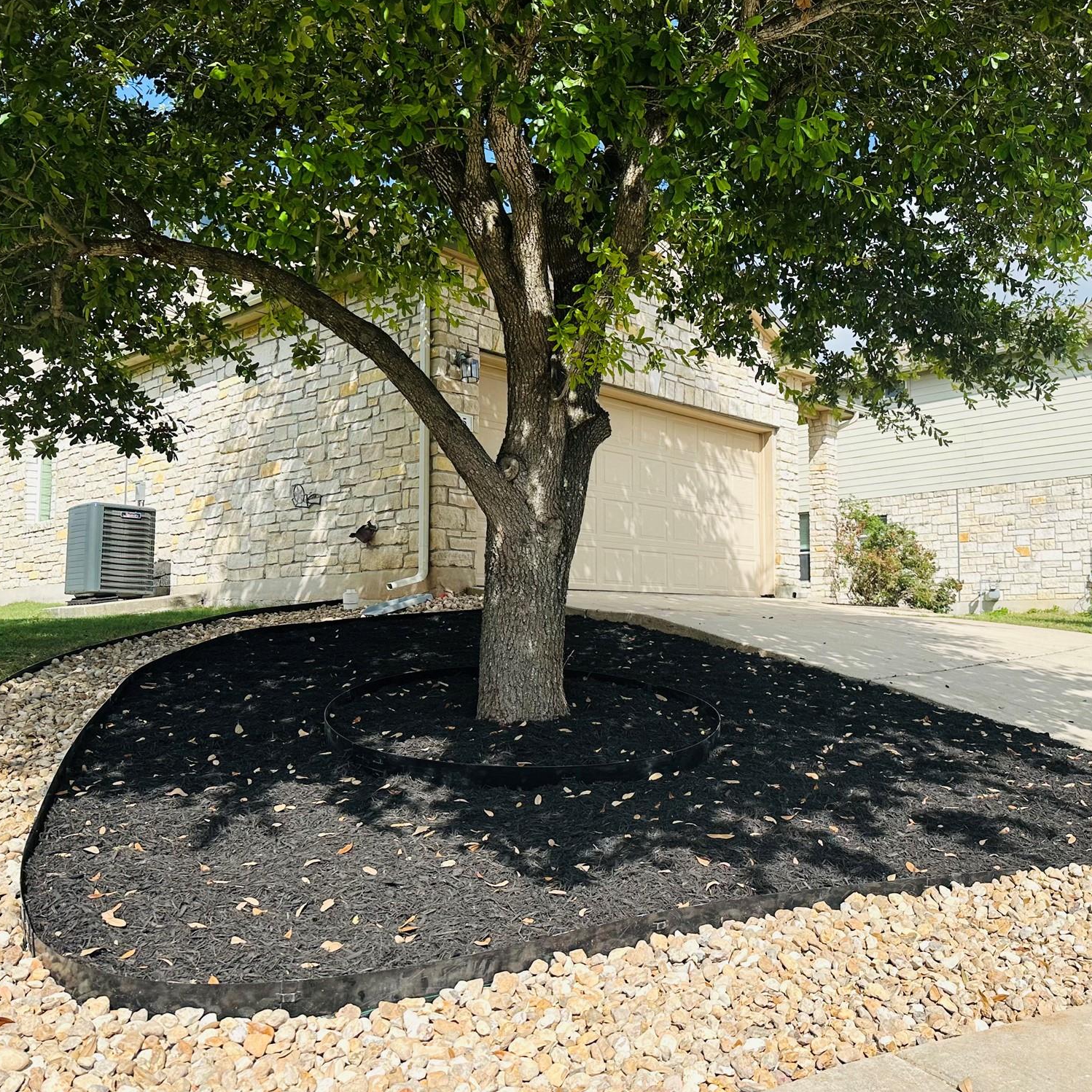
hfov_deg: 55.2
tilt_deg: +5.6
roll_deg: +0.1
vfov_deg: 55.6
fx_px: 1035
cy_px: 545
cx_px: 658
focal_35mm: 29
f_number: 1.78
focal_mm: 6.86
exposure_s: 1/4016
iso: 80
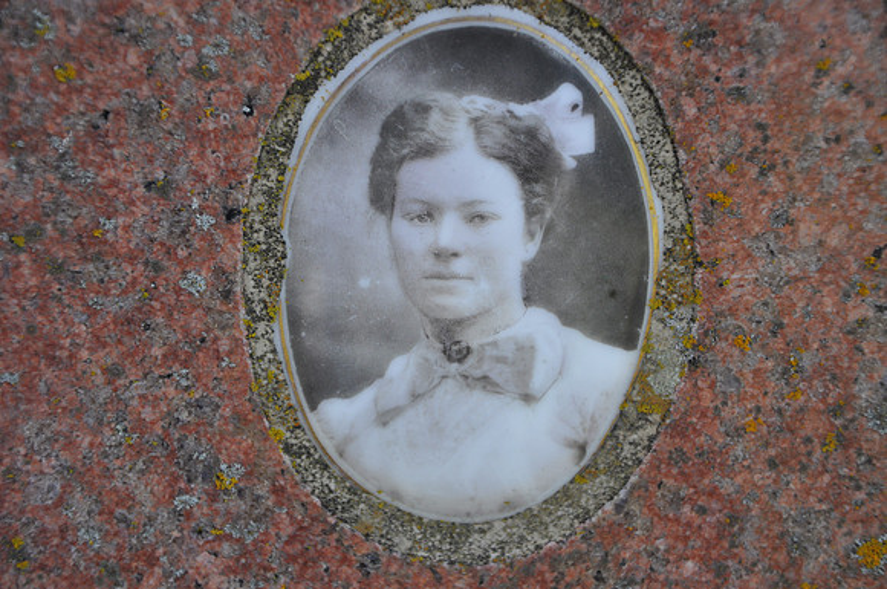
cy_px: 294
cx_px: 444
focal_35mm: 105
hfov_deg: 19.5
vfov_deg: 13.0
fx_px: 2583
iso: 400
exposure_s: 1/80
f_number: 5.3
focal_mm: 70
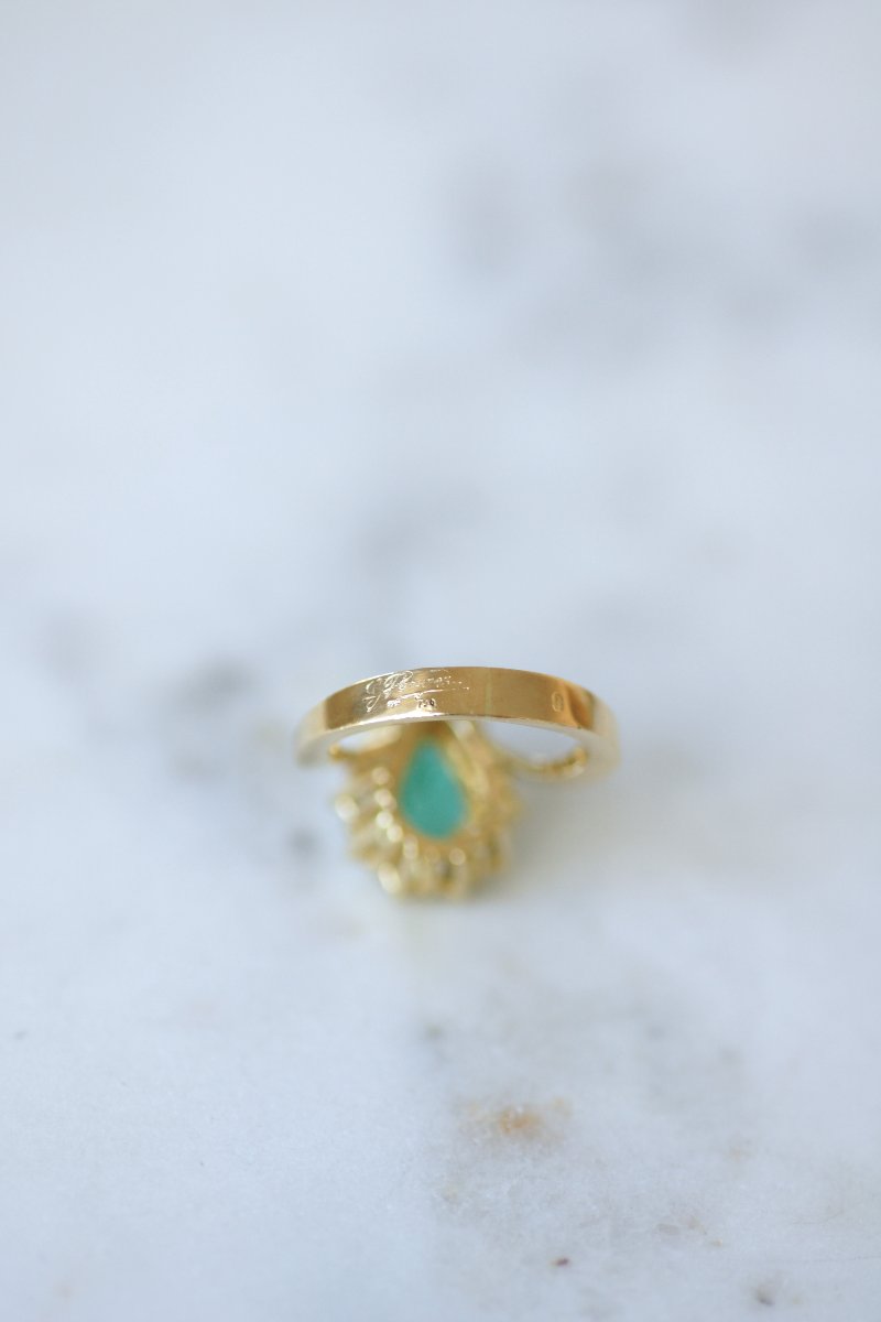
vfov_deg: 19.5
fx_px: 3854
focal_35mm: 105
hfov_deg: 13.0
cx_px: 440
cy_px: 661
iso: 320
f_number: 2.8
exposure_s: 1/125
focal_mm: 70
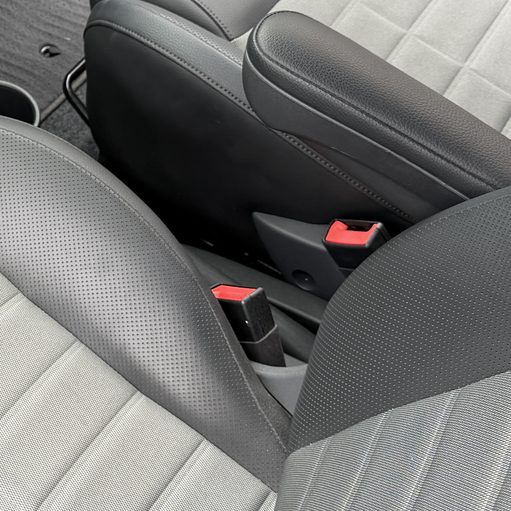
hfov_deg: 21.2
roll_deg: -2.1
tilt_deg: -40.6
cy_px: 57
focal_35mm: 75
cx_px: -124
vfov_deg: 22.5
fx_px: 1253
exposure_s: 1/256
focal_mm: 6.76
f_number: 1.78
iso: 80
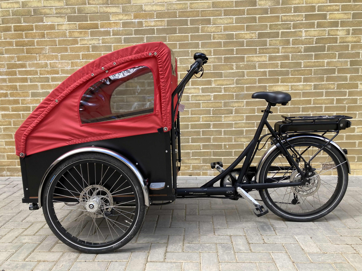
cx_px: 181
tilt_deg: -8.7
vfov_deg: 49.7
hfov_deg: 63.4
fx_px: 293
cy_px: 136
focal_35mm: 28
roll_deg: +1.6
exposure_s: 1/592
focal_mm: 3.99
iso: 20
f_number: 1.8
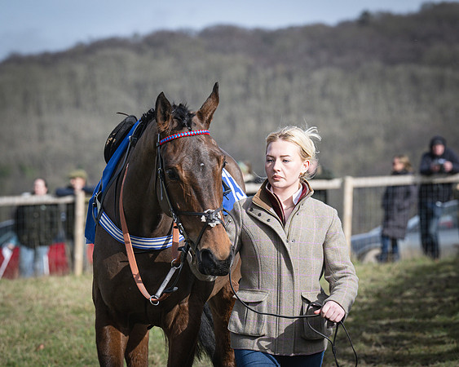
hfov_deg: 7.2
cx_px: 231
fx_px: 3672
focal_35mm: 270
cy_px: 184
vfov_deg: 5.7
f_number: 5.6
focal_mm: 160
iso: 400
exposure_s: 1/1600
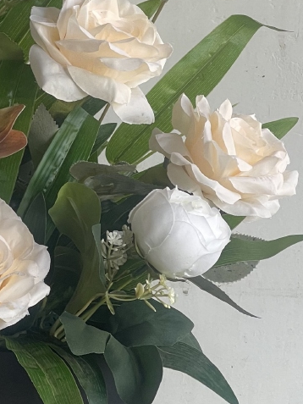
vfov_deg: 12.2
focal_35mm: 161
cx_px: -54
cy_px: 77
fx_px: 1878
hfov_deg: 9.1
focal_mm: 7.5
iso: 50
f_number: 2.2
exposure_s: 1/99
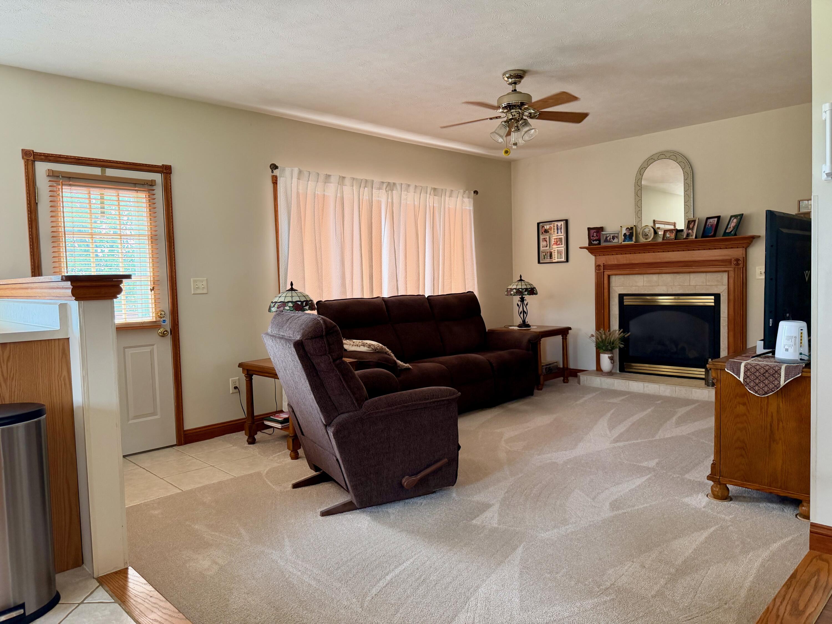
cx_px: 416
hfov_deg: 71.6
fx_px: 577
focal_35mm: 24
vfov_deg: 56.8
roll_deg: +1.4
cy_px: 312
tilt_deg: -3.7
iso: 200
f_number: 1.78
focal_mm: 6.76
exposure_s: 1/91
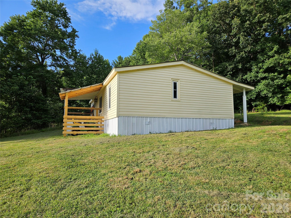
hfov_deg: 73.9
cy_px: 109
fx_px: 193
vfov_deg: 58.9
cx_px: 146
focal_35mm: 23
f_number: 1.8
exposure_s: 1/1186
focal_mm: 5.4
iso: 25
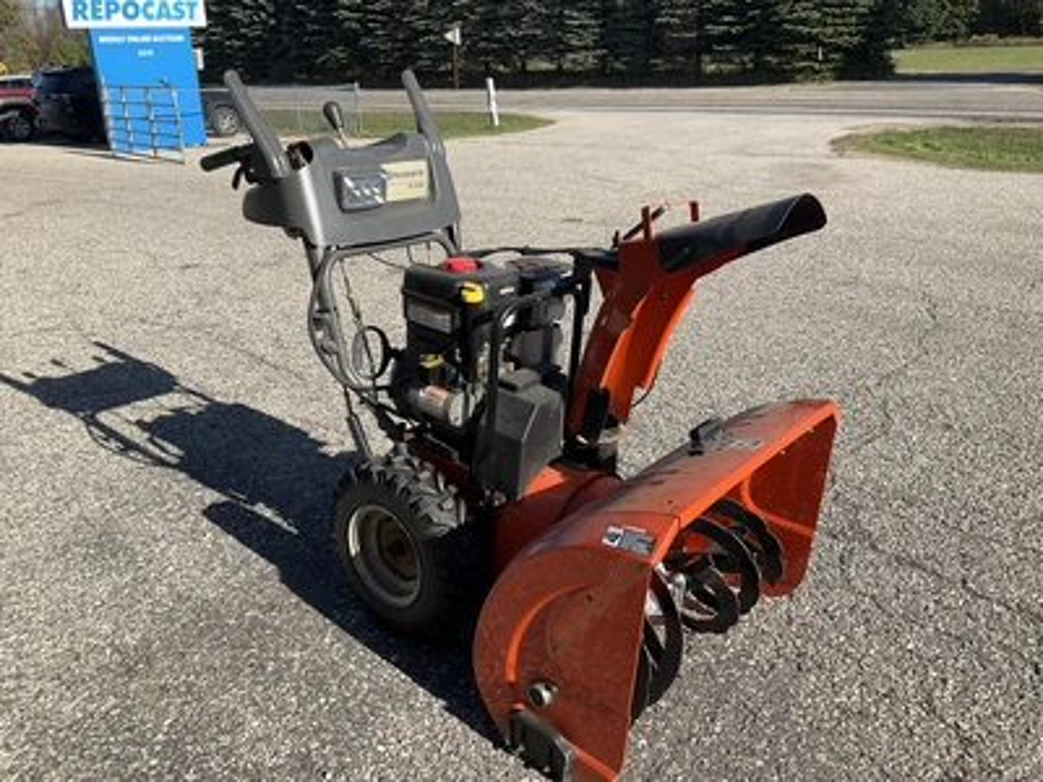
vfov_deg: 48.2
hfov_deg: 61.7
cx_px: 522
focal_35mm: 29
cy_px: 391
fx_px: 874
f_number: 1.8
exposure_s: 1/1451
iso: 25
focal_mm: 3
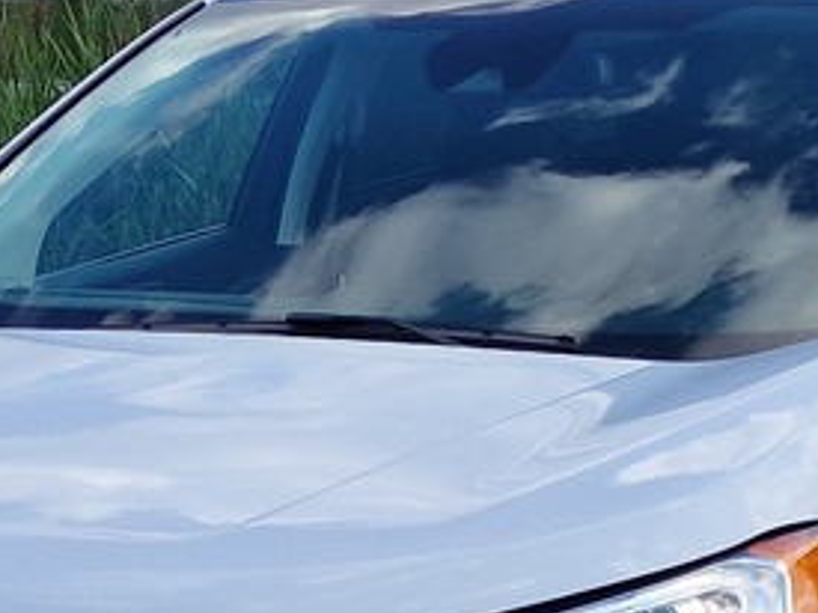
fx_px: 3165
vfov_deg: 11.0
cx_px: 226
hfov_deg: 14.7
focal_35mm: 134
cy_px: 559
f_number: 1.8
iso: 50
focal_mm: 6.4
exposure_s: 1/800
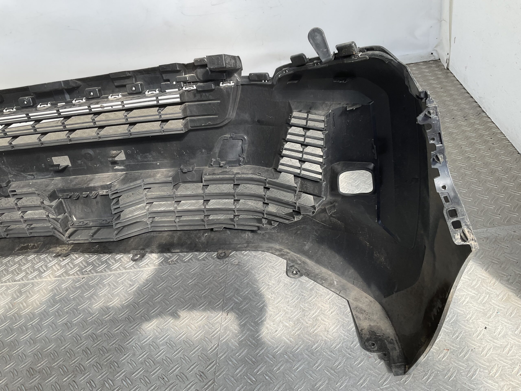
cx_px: 260
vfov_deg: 48.2
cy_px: 196
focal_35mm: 29
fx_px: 436
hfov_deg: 61.7
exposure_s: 1/192
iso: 16
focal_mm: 3
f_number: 1.8
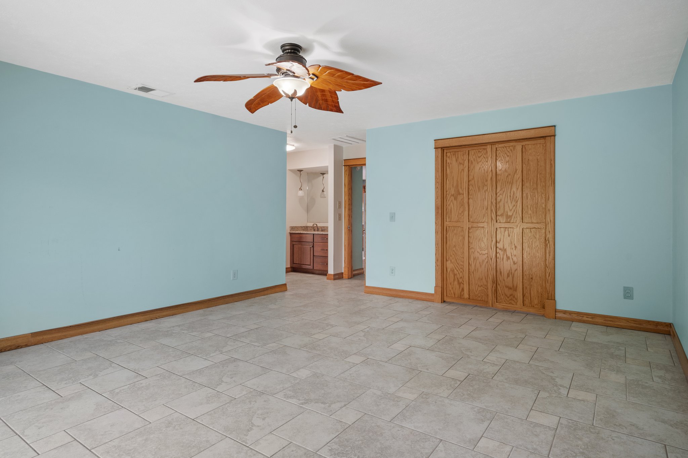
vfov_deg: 64.5
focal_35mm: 19
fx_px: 363
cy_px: 229
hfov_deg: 86.9
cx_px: 344
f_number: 8
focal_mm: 19
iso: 320
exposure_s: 1/2.5
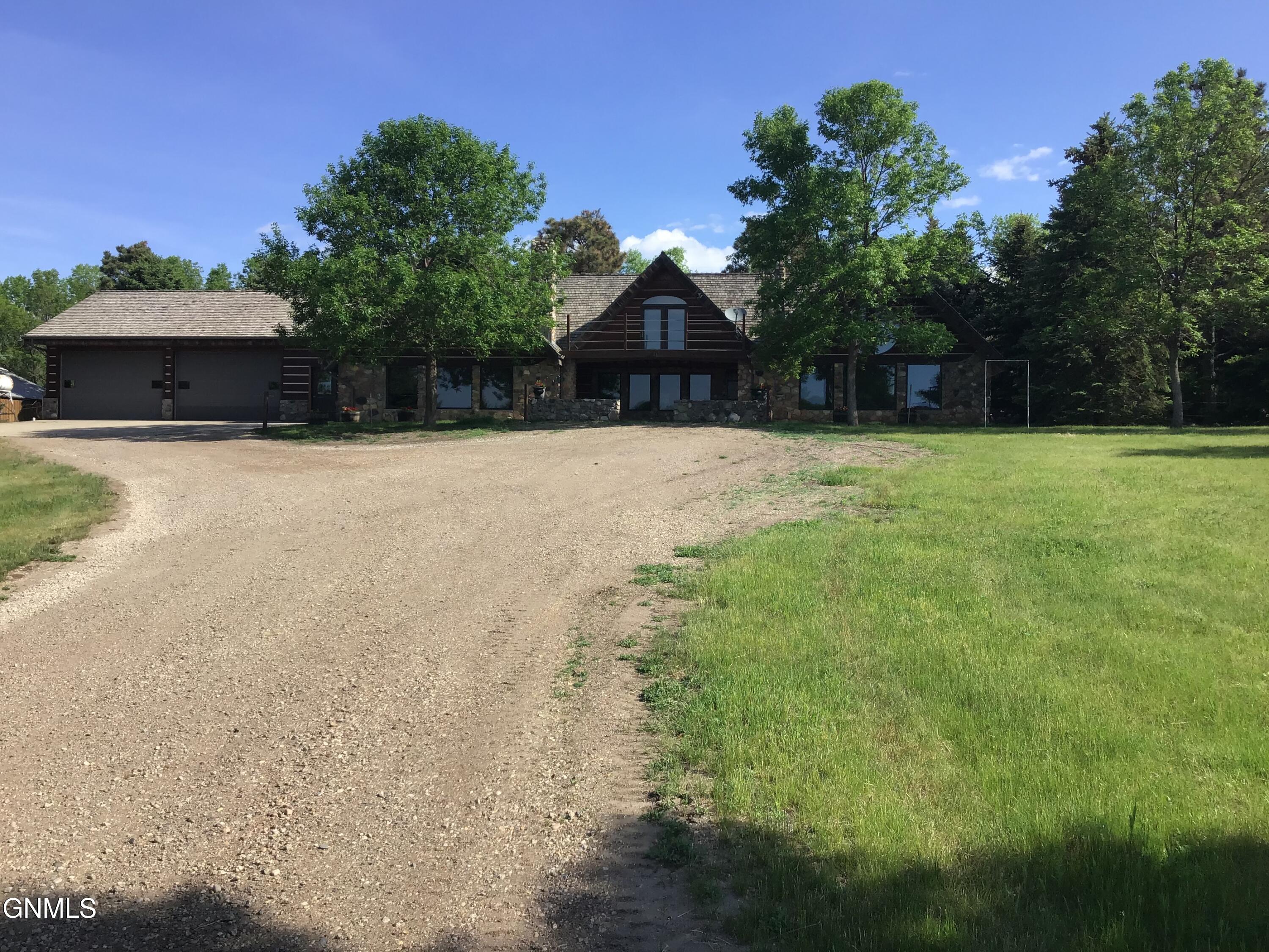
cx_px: 634
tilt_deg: -0.1
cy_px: 476
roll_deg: -1.0
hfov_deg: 58.4
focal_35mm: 31
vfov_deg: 45.4
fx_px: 1136
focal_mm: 3.3
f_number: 2.4
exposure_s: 1/970
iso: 25
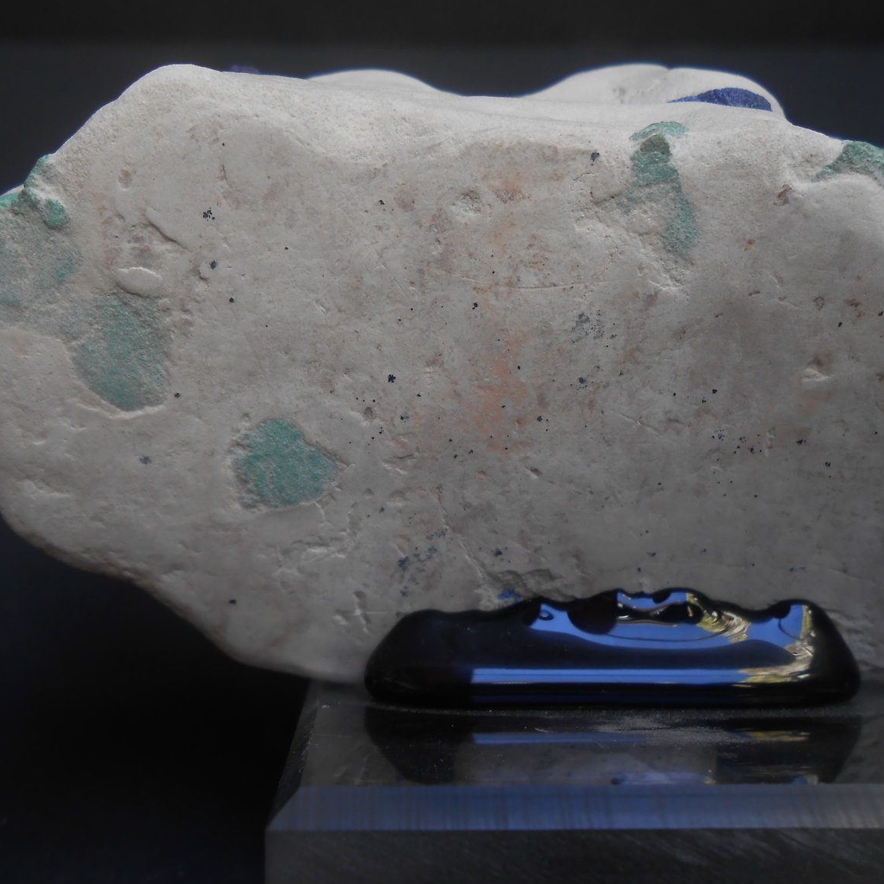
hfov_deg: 51.0
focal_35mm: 32
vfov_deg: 51.1
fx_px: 925
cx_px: 390
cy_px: 457
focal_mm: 4.6
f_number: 3.5
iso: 80
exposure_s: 1/50
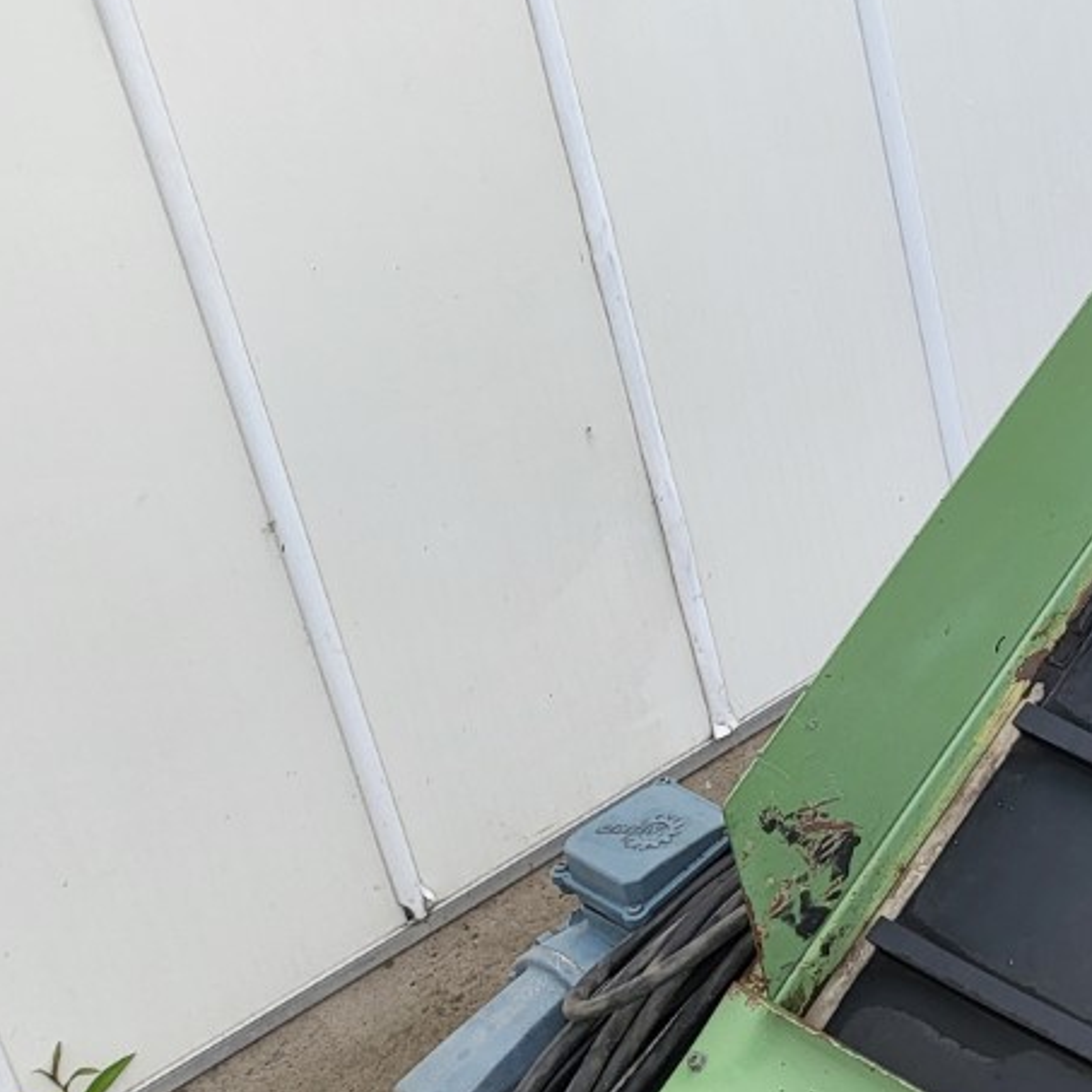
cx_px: 1673
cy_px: 260
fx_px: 2605
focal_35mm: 73
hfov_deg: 20.1
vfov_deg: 23.4
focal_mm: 4.25
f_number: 1.8
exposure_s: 1/557
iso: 50
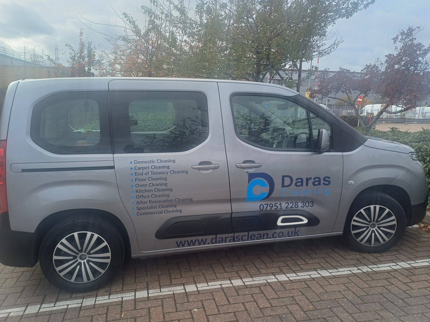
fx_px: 335
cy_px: 163
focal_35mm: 27
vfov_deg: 51.4
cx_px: 204
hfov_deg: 65.3
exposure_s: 1/457
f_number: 1.8
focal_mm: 4.65
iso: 50
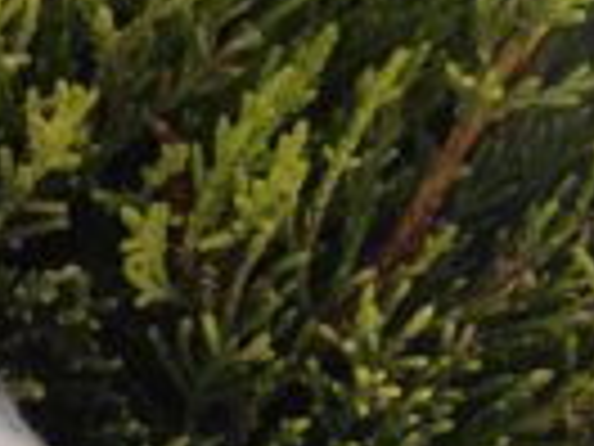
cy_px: 642
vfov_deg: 13.5
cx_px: -284
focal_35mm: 104
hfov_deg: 17.2
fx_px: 1785
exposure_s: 1/310
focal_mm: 6.12
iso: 50
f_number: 1.9
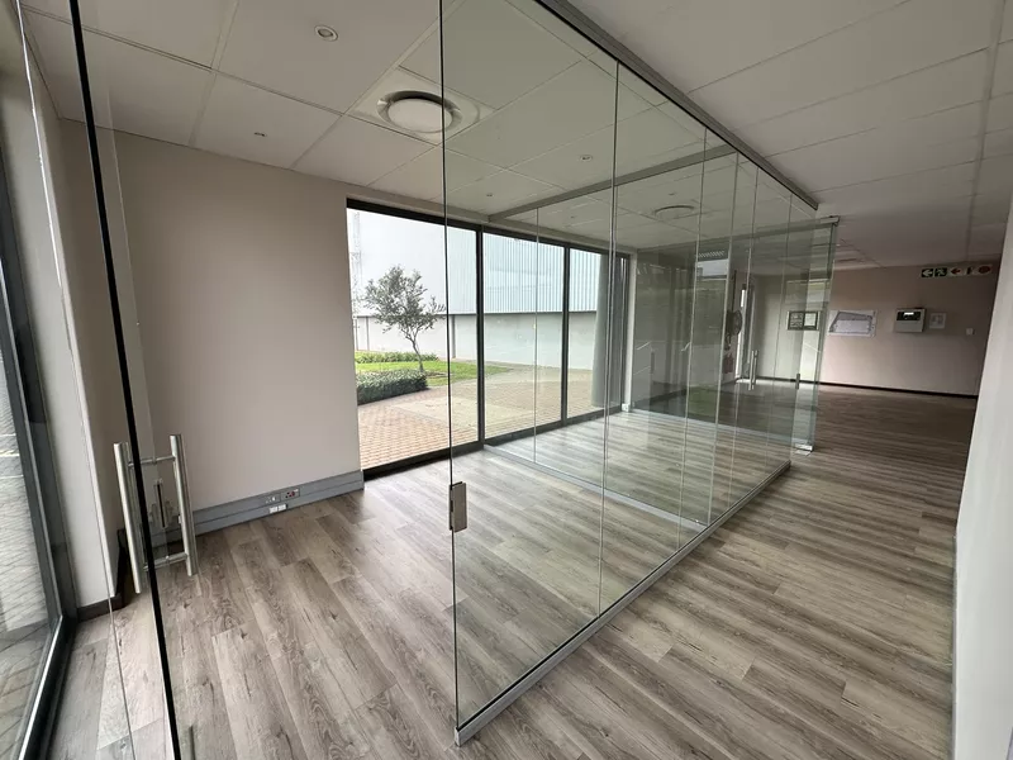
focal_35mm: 14
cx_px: 506
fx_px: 410
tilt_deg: -8.2
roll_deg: -0.1
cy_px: 380
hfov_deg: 102.1
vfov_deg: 85.7
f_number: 2.2
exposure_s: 1/100
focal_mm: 2.22
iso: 40
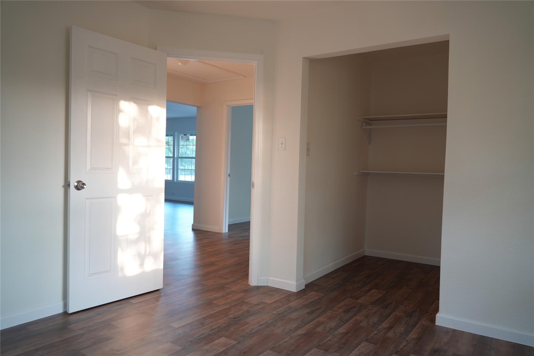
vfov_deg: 50.4
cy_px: 178
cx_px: 267
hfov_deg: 70.4
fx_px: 378
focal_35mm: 26
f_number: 2.8
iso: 100
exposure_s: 1/6
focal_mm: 17
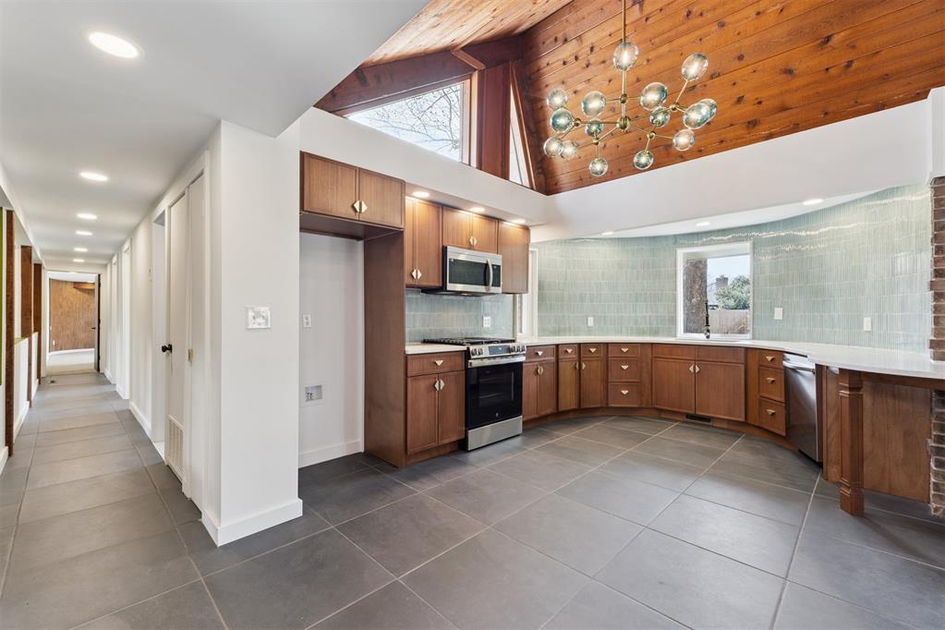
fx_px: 394
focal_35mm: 15
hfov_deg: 100.4
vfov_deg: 77.3
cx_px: 472
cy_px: 315
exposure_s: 1/15
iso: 100
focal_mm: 10
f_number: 8
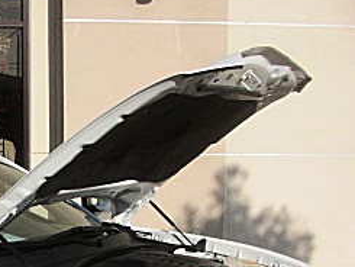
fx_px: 964
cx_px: -68
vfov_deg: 15.3
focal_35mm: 94
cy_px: 303
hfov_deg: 19.6
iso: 50
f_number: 7.9
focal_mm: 6.3
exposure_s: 1/200
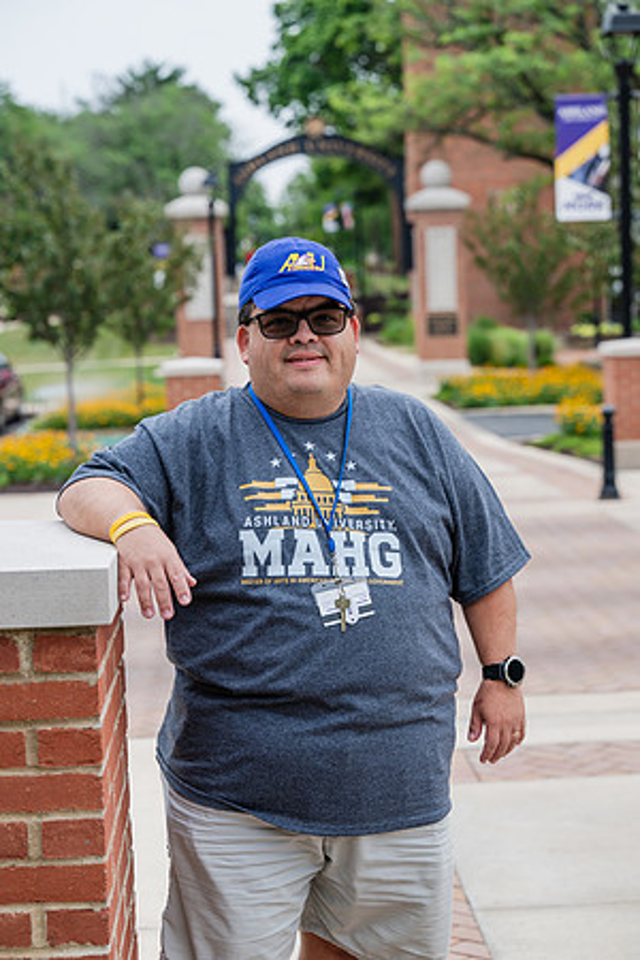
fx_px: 1867
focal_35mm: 70
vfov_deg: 28.8
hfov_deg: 19.5
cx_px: 320
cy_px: 480
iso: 125
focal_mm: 70
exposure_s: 1/500
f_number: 4
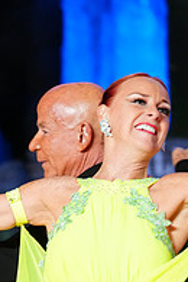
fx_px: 3783
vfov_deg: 4.3
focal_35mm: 483
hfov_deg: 2.8
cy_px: 386
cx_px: 79
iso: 4000
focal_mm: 162
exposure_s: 1/250
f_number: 4
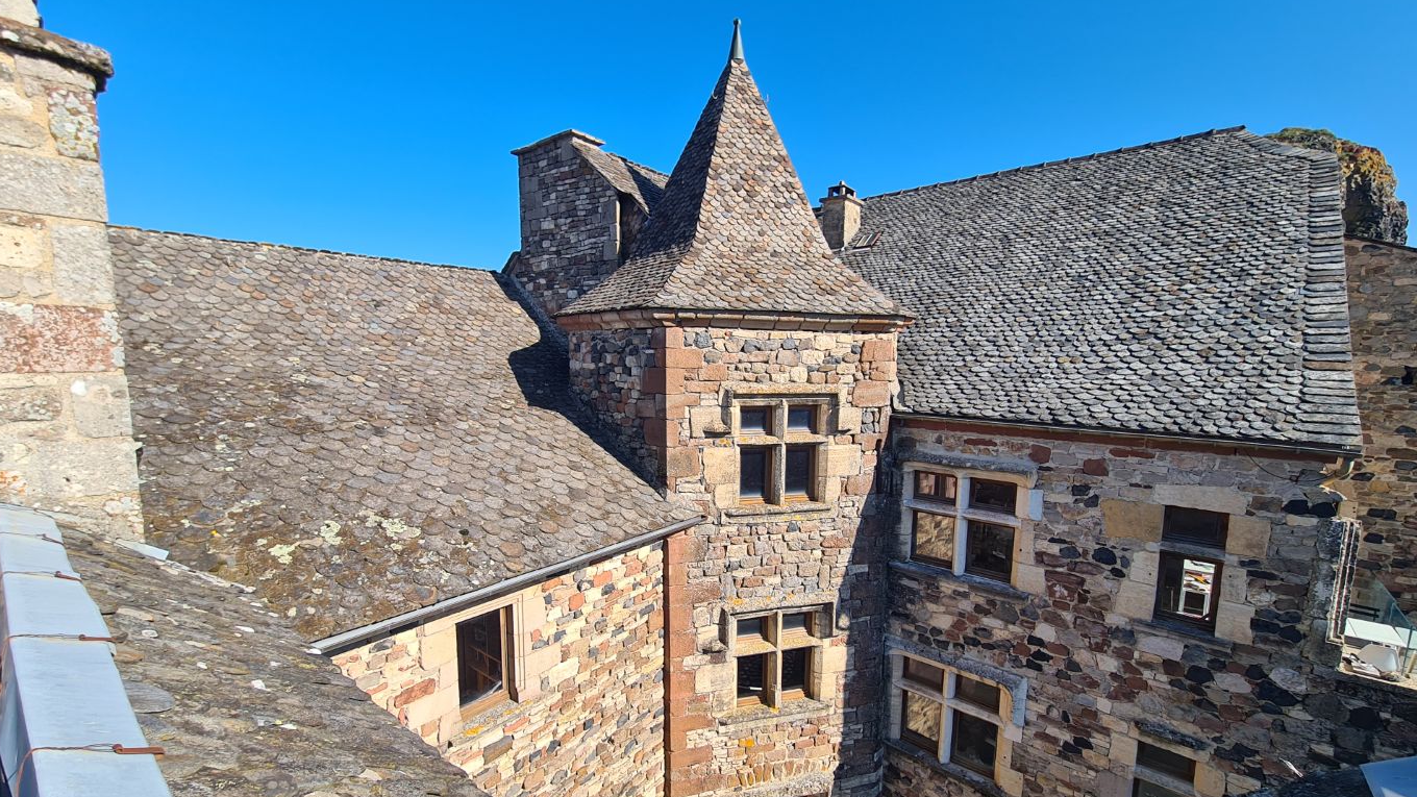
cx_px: 683
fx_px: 564
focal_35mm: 15
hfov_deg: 103.0
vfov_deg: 70.4
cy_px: 433
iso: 50
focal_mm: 2.2
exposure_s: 1/1156
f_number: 2.2
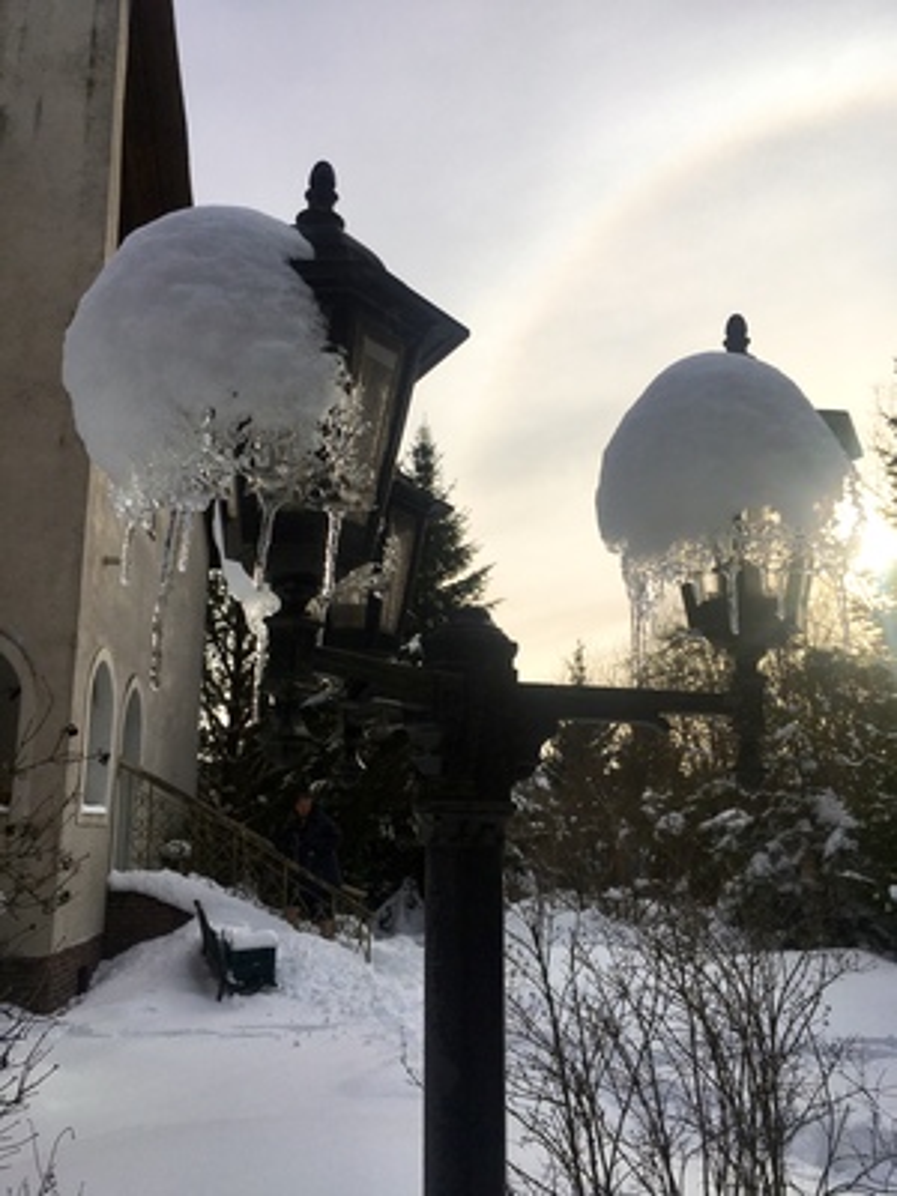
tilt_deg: +11.8
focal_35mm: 29
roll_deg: +0.8
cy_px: 598
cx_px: 448
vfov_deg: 61.7
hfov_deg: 48.2
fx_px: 1002
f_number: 2.2
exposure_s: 1/2849
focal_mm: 4.15
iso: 25
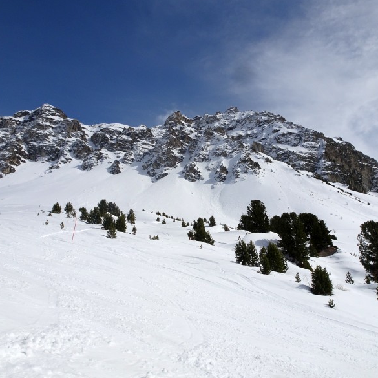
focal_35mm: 29
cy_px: 190
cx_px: 189
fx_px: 358
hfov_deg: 55.6
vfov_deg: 55.6
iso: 80
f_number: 4.5
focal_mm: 4.1
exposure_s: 1/2000
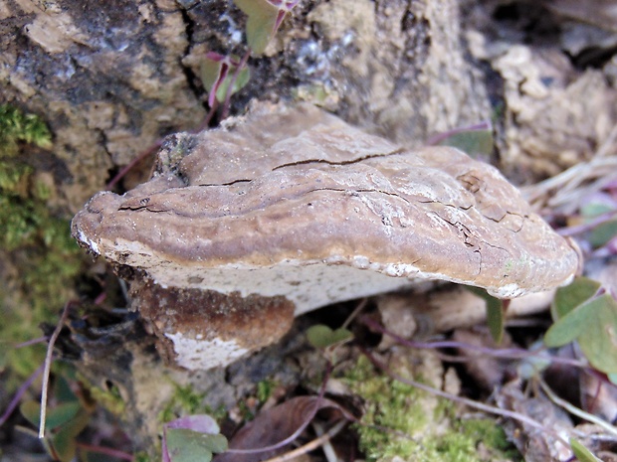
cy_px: 231
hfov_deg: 38.2
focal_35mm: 50
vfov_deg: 29.1
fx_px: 891
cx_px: 308
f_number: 3.5
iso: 160
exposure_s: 1/30
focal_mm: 9
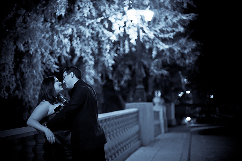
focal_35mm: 50
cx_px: 121
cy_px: 80
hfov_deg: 39.6
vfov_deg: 27.0
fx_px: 336
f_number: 1.4
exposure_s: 1/80
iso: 3200
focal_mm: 50
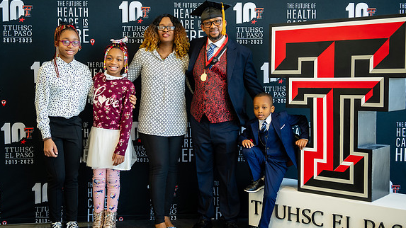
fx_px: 560
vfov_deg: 23.0
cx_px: 198
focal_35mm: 52
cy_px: 107
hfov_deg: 39.9
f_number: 2.8
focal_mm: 42
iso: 640
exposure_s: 1/125
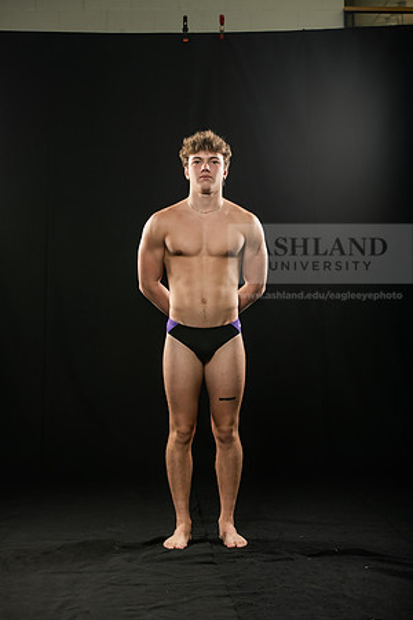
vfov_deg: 28.8
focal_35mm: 70
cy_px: 310
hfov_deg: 19.5
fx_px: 1204
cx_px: 206
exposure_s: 1/250
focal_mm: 70
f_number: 5.6
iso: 320
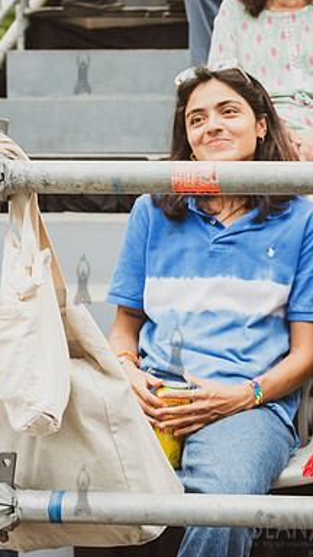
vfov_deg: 25.6
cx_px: 403
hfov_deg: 14.0
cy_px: 251
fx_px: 1225
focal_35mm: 83
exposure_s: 1/400
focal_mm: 44
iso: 1000
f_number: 3.5
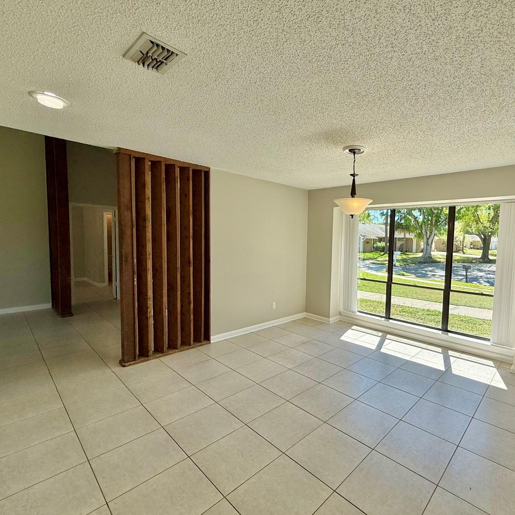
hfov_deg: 82.1
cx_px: 328
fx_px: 286
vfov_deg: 84.0
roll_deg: -1.5
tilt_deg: -3.7
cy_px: 260
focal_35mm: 17
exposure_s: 1/717
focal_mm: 2.22
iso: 64
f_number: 2.2
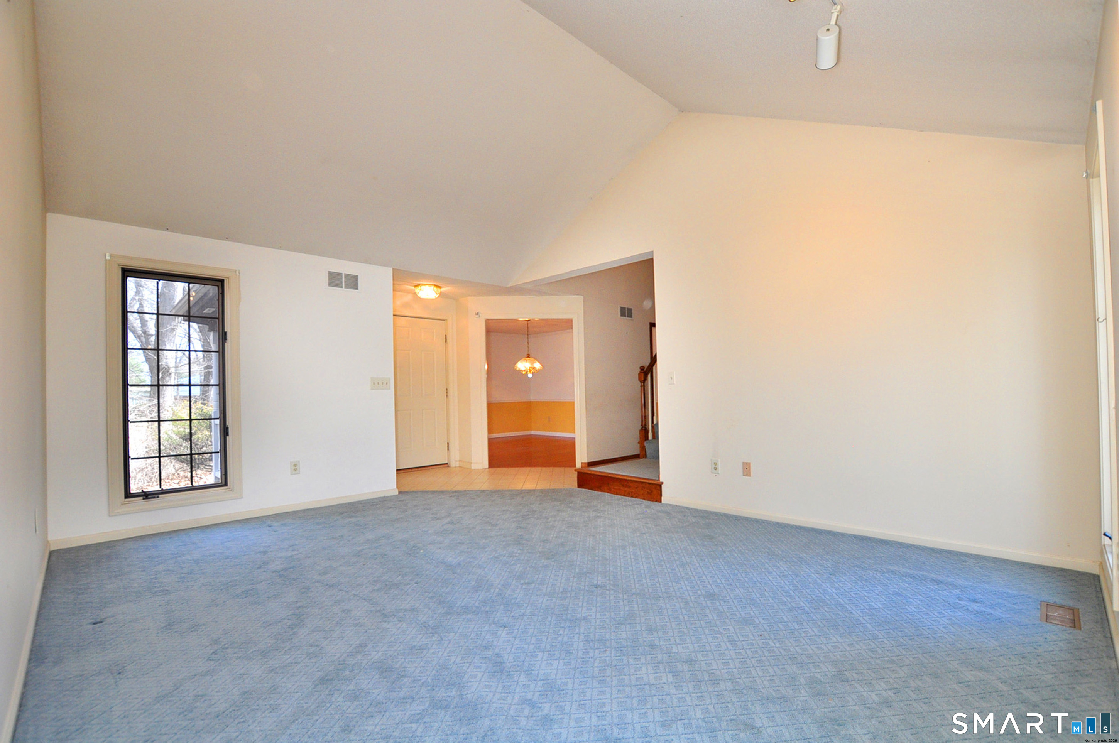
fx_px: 466
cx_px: 560
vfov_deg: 77.2
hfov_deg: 100.5
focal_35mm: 15
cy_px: 372
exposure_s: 1/100
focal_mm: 10
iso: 500
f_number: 4.5
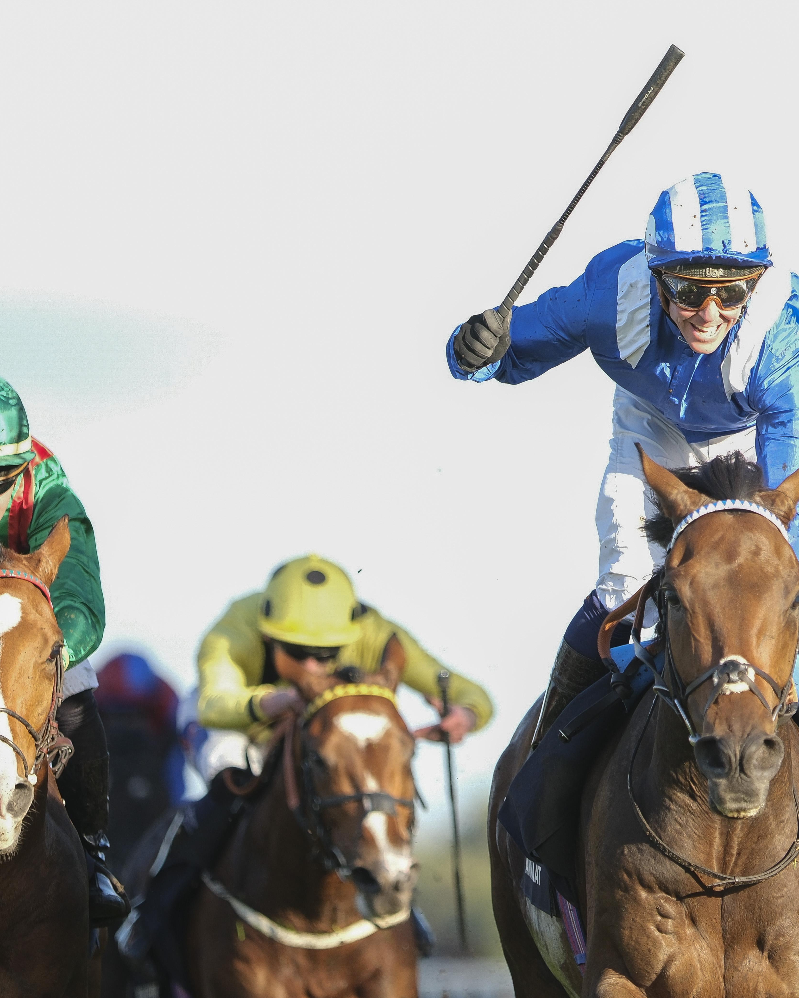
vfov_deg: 4.6
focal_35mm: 423
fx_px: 12502
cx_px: 560
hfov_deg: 3.7
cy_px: 499
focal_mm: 200
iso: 400
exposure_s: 1/2000
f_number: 2
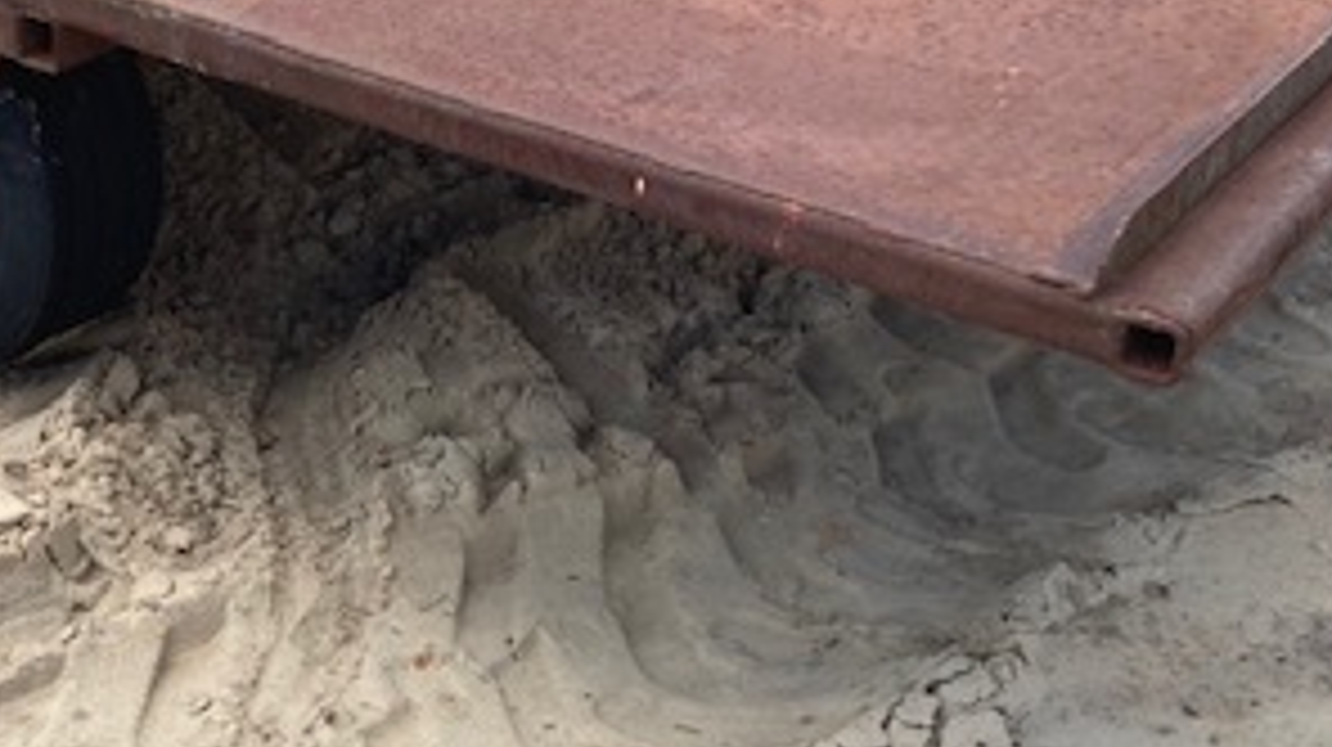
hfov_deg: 31.3
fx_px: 2329
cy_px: 225
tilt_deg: -27.2
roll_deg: +0.5
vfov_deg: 18.1
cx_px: 315
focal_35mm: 66
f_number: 1.8
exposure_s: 1/917
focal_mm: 3.99
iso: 20
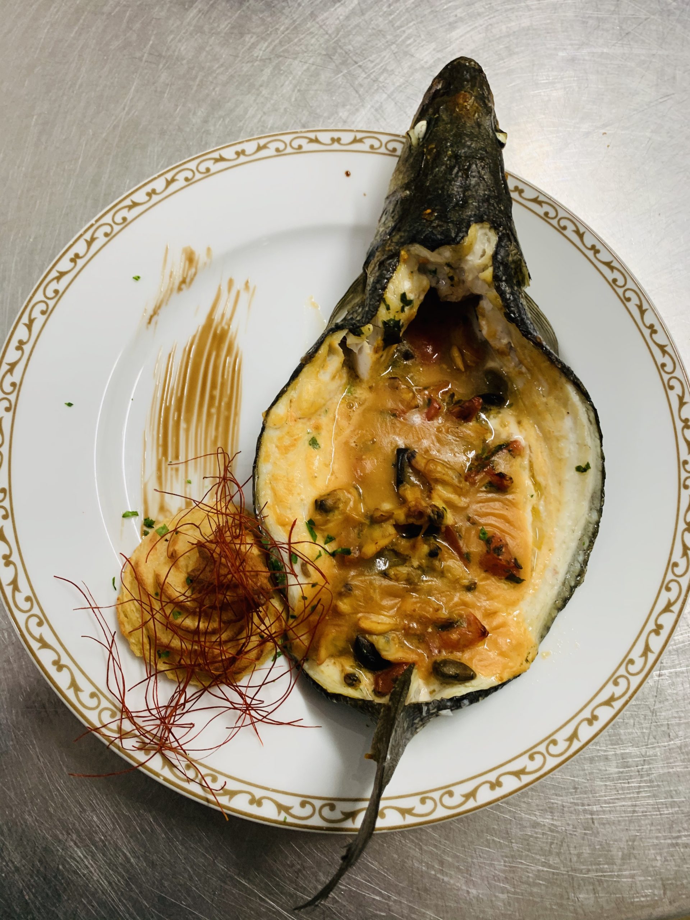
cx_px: 345
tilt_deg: -73.3
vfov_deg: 67.3
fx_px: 691
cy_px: 460
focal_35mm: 26
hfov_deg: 53.1
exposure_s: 1/50
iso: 80
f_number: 1.8
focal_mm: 4.25
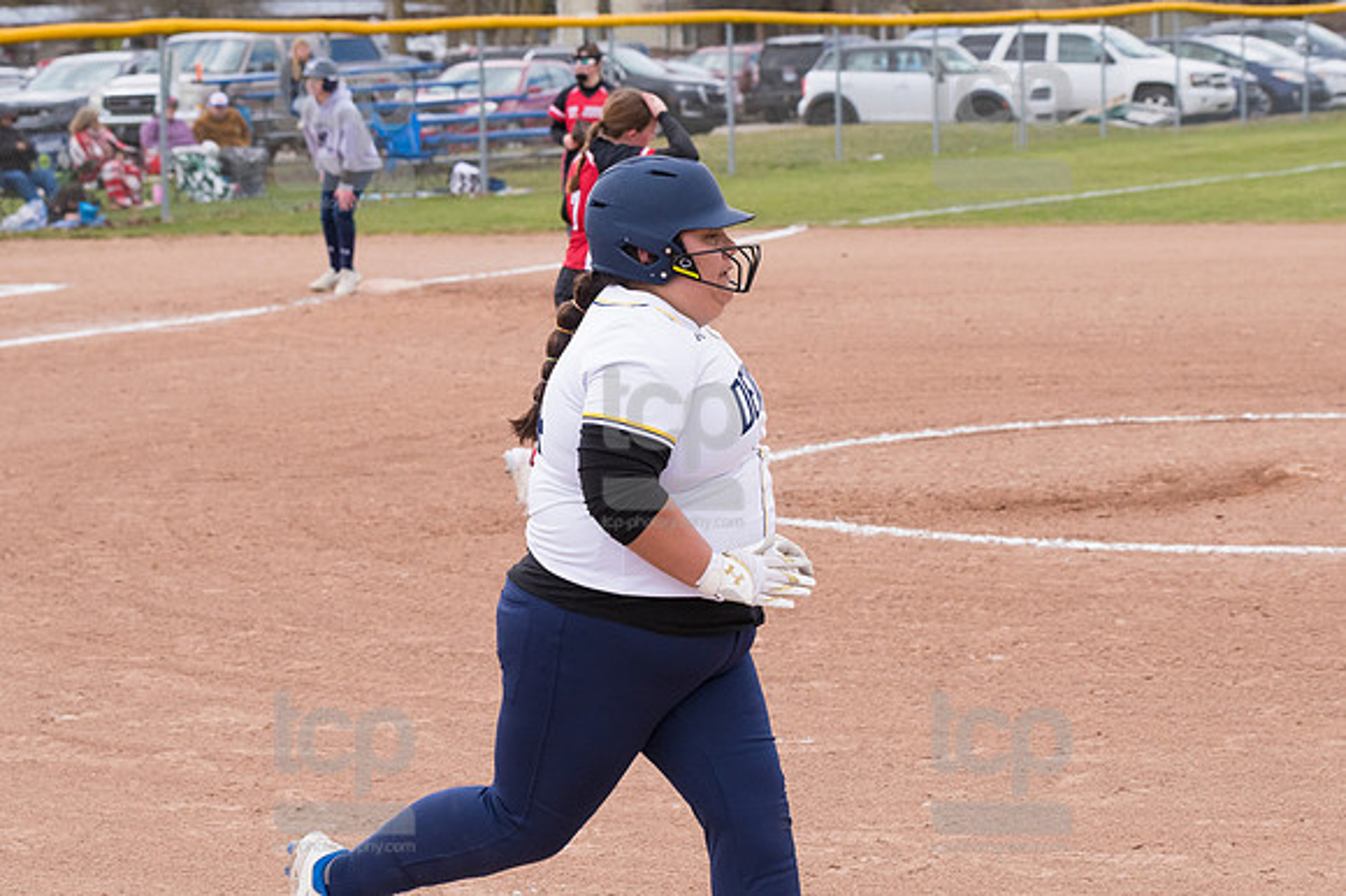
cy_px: 448
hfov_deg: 17.1
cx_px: 673
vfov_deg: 11.4
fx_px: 4484
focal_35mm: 120
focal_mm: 80
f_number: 5.6
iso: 640
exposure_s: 1/1600
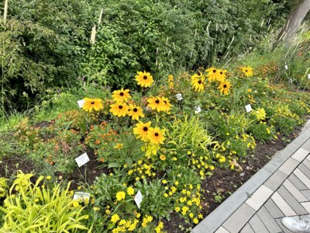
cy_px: 116
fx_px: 215
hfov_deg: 71.6
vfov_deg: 56.8
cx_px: 155
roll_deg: -5.0
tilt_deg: -33.6
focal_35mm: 24
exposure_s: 1/555
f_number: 1.78
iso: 80
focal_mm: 6.86
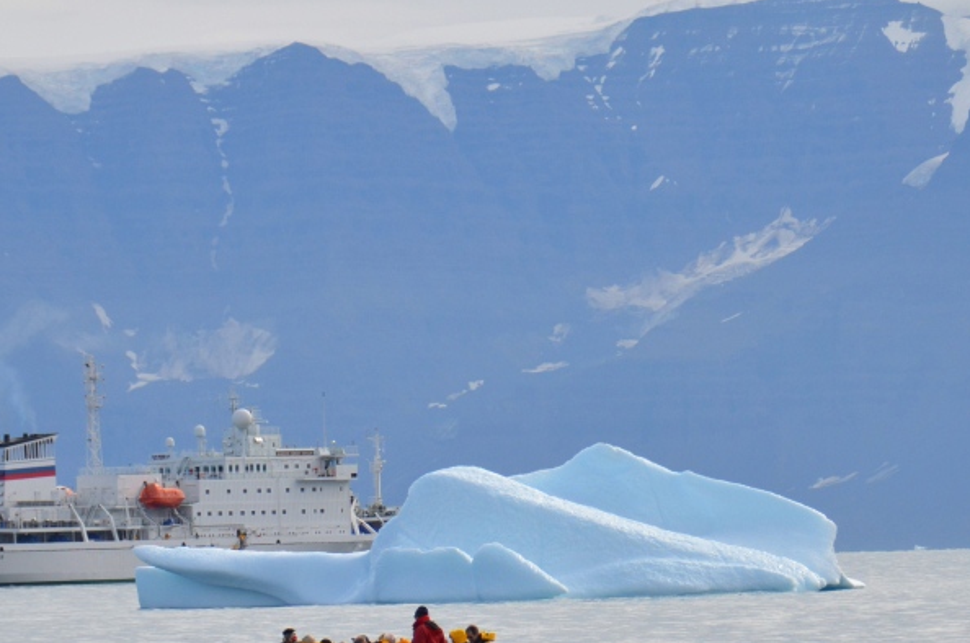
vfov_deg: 3.9
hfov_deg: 5.9
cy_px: 537
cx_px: 418
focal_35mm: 349
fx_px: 9385
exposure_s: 1/2000
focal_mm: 135
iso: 400
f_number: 5.6
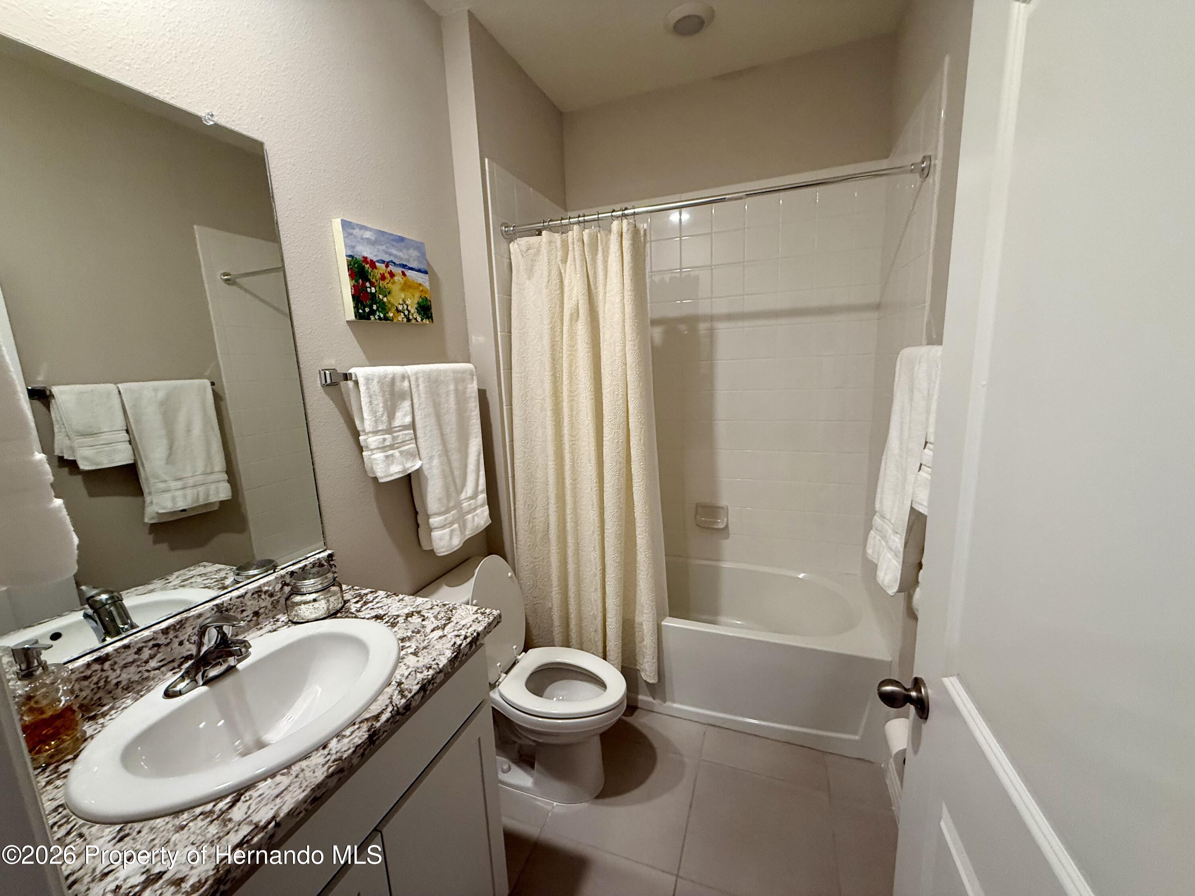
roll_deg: +2.8
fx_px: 483
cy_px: 448
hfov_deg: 102.1
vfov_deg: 85.7
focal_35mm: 14
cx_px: 598
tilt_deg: -10.2
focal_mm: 2.22
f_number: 2.2
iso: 250
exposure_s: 1/60
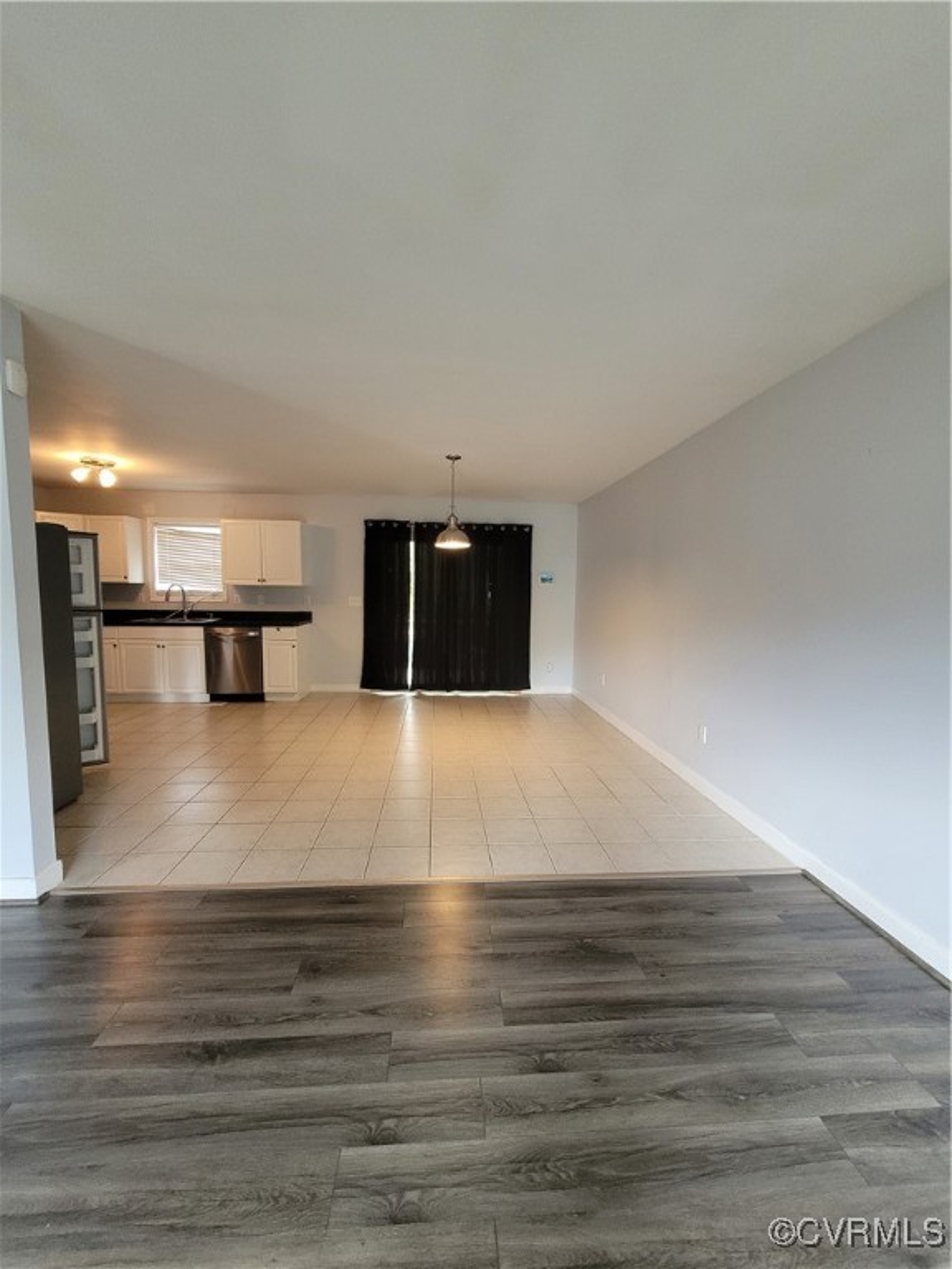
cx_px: 476
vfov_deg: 106.2
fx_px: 477
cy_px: 634
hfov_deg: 89.9
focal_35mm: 13
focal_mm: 1.74
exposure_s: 1/60
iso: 320
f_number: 2.2
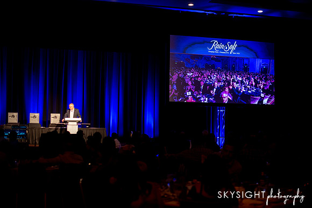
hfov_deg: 39.6
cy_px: 104
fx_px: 433
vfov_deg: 27.0
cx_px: 156
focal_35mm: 50
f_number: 2.2
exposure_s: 1/160
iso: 2000
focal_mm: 50
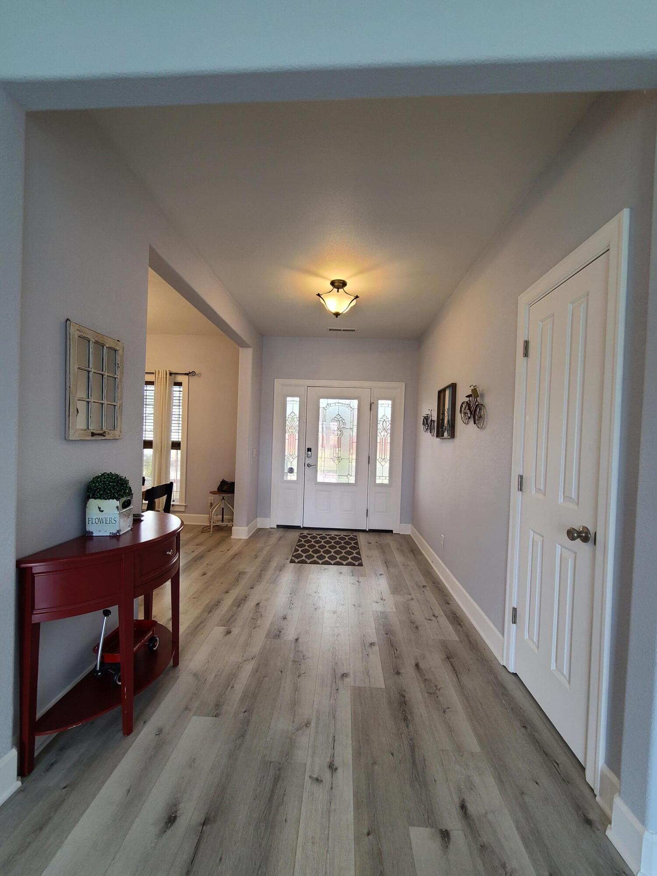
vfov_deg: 106.2
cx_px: 328
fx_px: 329
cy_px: 438
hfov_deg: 89.9
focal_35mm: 13
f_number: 2.2
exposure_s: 1/60
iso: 125
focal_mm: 2.2
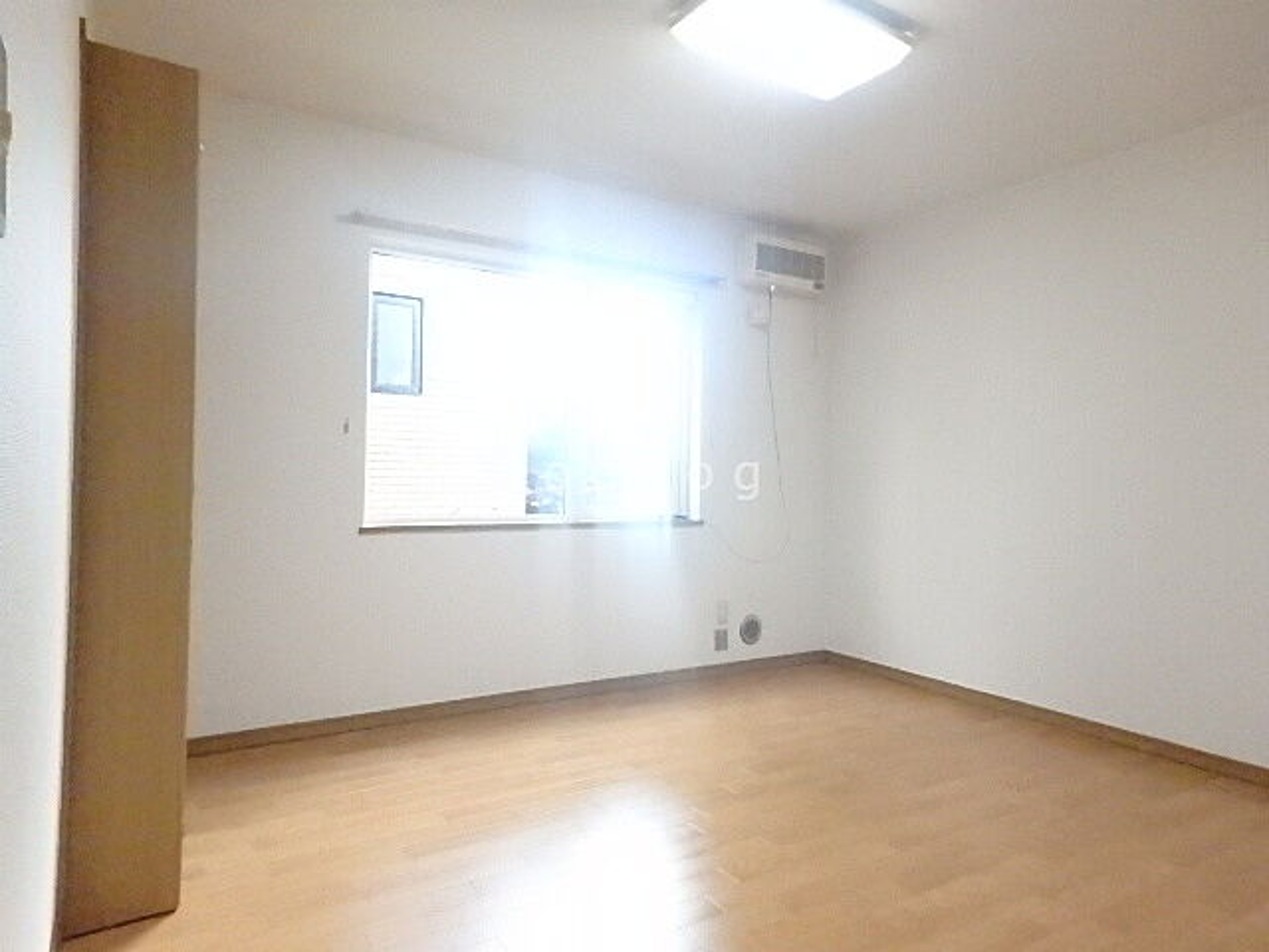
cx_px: 634
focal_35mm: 21
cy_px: 476
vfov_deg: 63.4
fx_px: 770
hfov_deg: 79.0
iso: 3200
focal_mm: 3.7
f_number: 3.5
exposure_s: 1/250
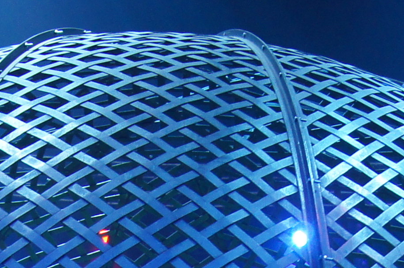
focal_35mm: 161
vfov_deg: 7.9
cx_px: 109
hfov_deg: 12.7
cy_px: 651
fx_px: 1805
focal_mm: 20
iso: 500
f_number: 3.5
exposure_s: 1/40
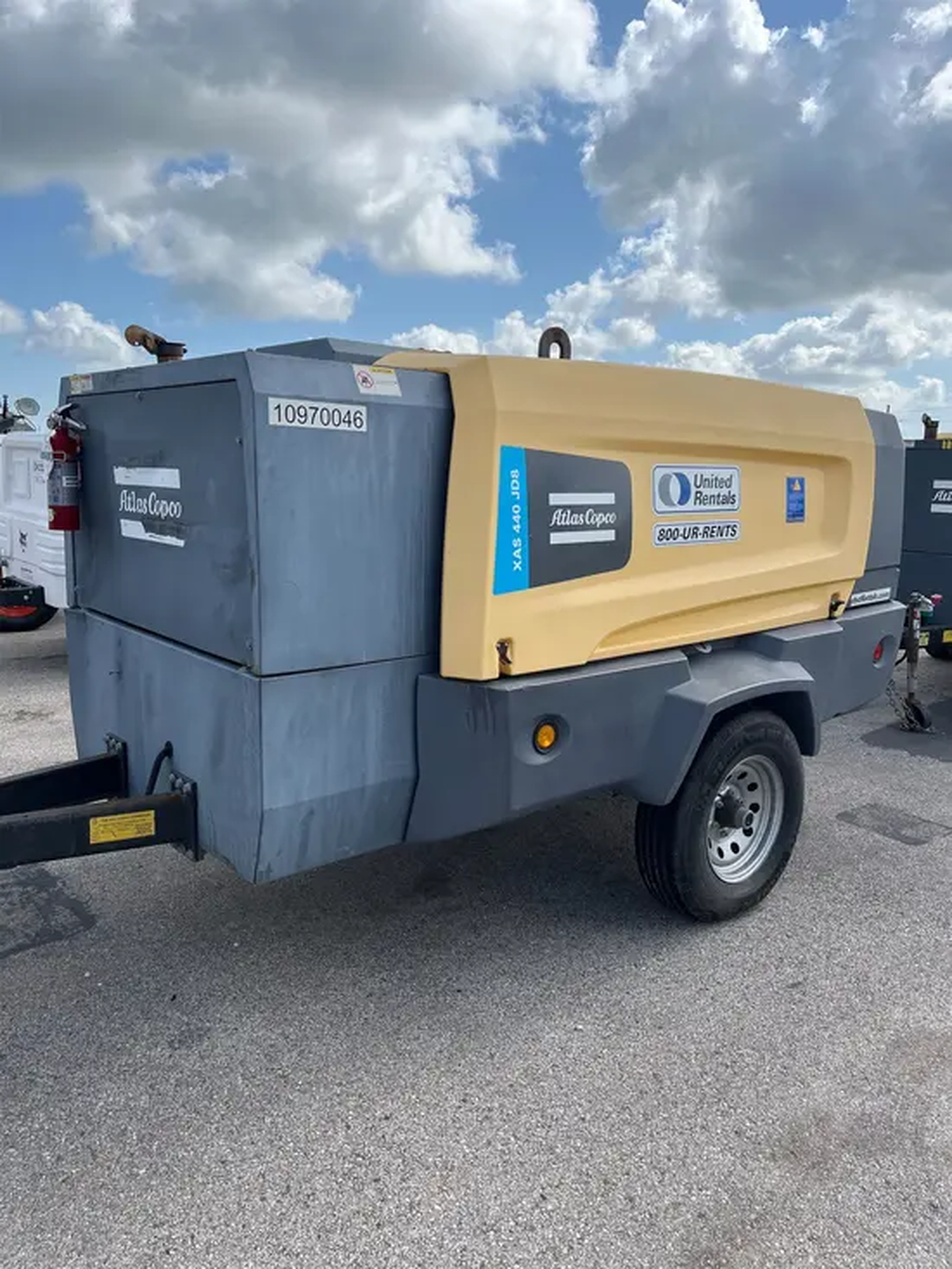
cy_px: 634
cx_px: 476
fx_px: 953
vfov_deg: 67.3
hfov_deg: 53.1
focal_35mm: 26
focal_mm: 5.1
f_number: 1.6
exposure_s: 1/3876
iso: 50
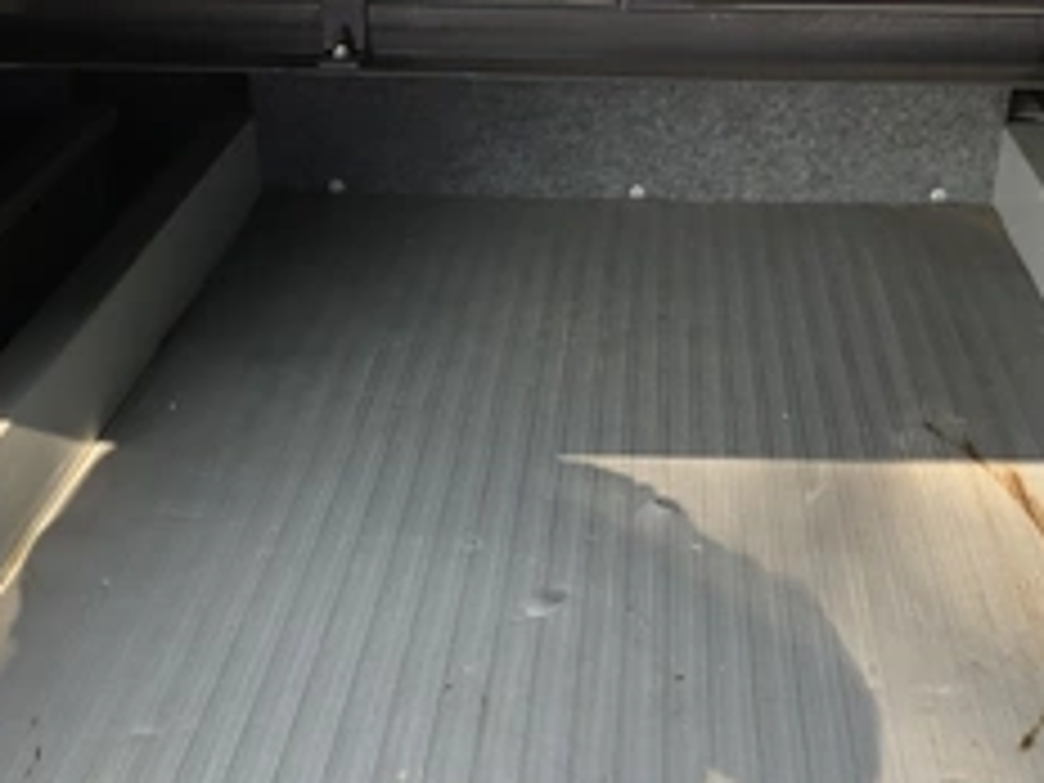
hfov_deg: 38.1
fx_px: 1508
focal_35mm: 50
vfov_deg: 29.0
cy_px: 472
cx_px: 621
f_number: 1.8
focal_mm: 3
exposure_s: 1/122
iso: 40
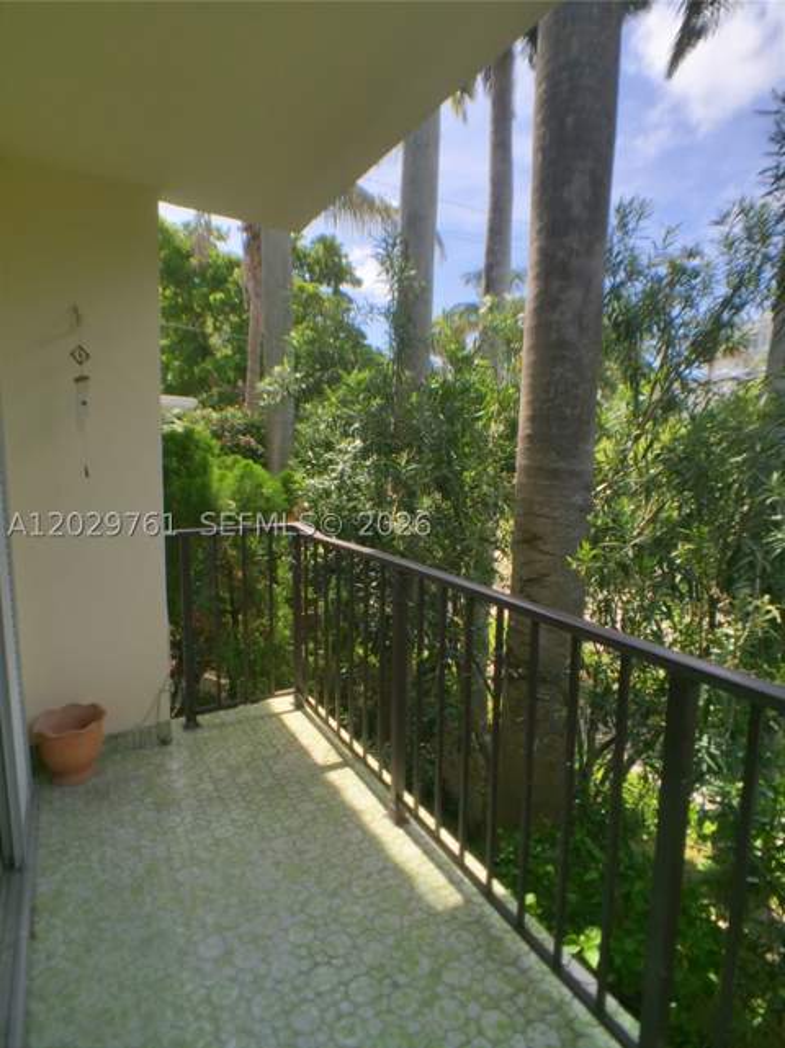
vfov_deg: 61.7
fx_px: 878
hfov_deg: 48.2
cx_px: 392
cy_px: 524
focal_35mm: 29
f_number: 2.2
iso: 32
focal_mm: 4.15
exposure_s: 1/2639
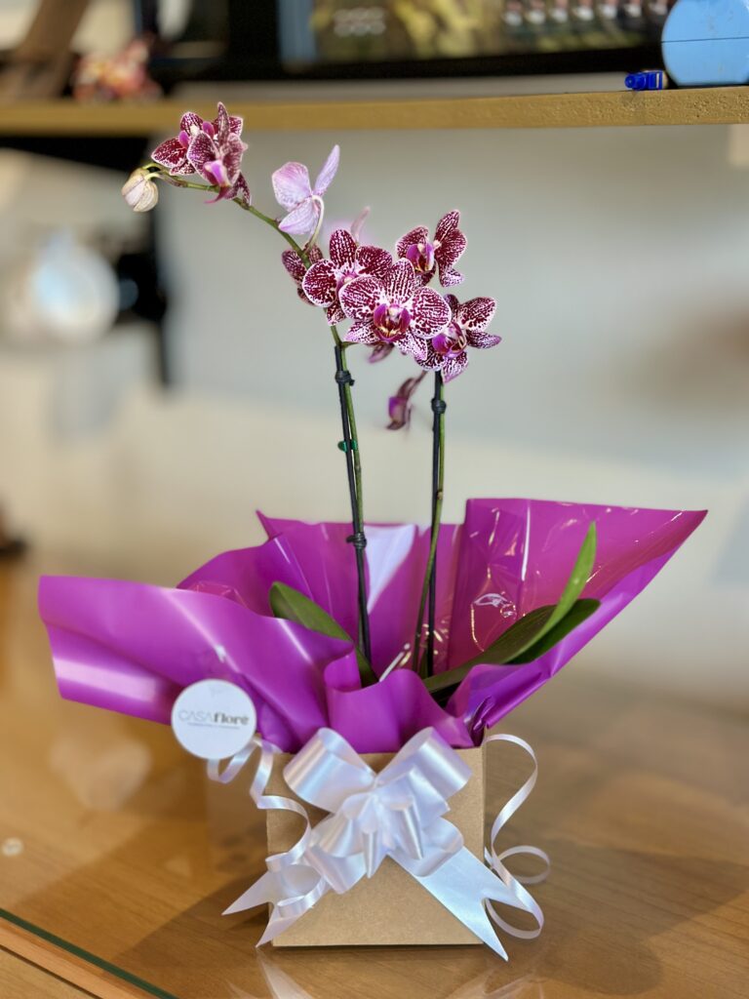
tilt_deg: -16.7
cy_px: 500
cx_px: 374
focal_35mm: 48
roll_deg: +0.9
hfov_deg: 30.3
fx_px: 1385
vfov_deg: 39.7
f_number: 1.78
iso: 160
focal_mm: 6.86
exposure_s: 1/120
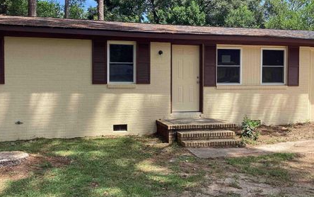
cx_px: 163
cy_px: 93
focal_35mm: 37
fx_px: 317
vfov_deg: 34.5
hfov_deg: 52.7
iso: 25
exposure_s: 1/452
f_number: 2.4
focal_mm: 3.3
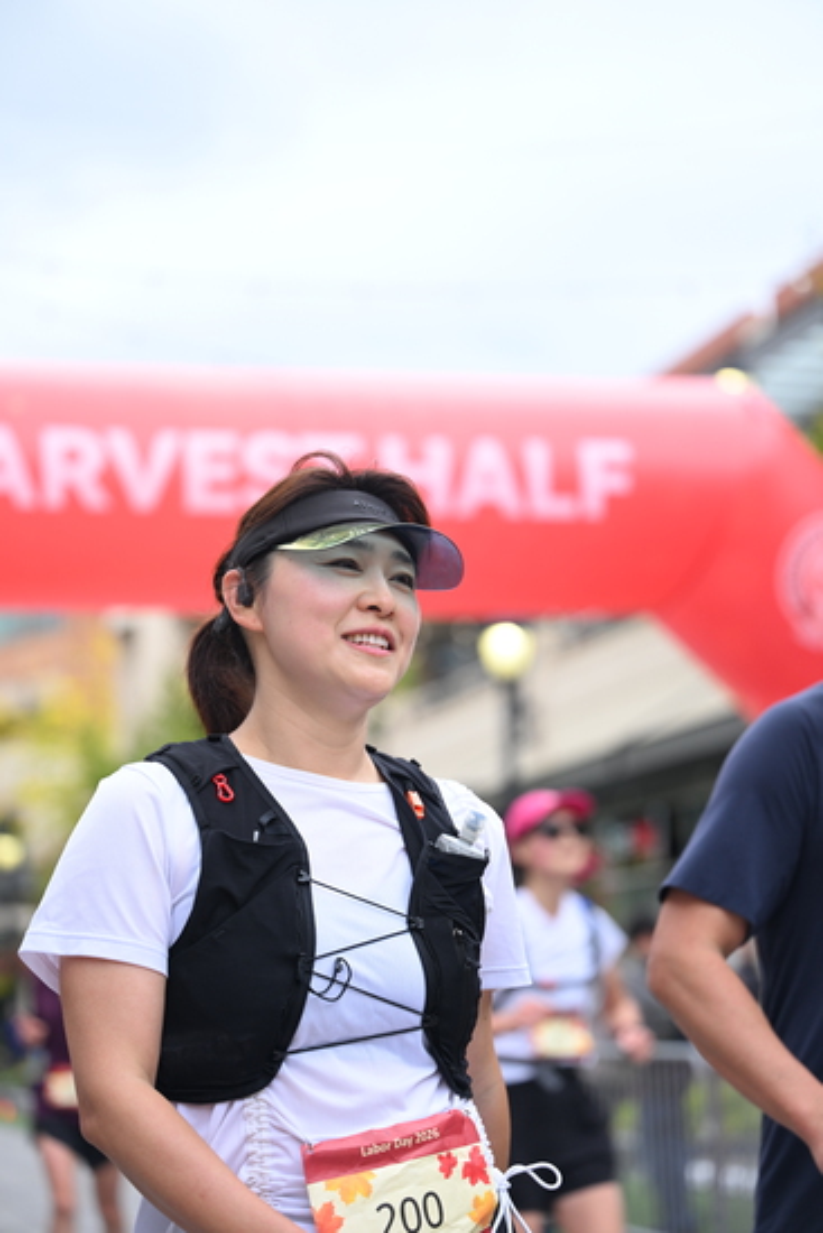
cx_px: 412
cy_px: 616
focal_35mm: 83
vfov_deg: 24.5
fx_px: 2844
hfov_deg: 16.5
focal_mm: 83
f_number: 2.8
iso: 640
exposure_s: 1/2000
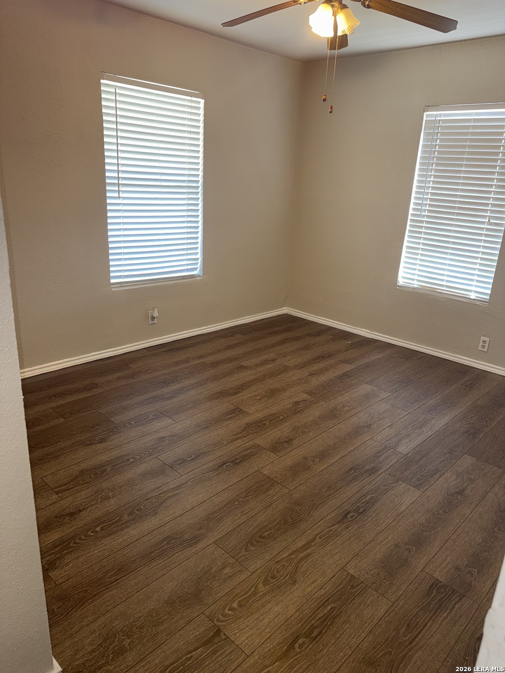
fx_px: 467
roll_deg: -3.6
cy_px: 336
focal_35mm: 24
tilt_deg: -18.2
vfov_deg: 71.6
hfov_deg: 56.8
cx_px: 252
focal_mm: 6.76
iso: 64
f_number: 1.78
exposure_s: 1/24
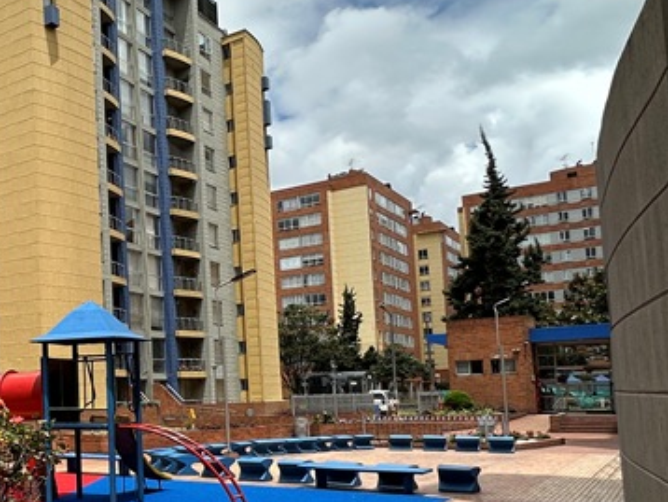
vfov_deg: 35.4
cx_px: -129
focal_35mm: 40
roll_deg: +1.5
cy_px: 360
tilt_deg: +3.9
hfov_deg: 36.4
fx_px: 772
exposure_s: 1/1667
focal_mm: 2.22
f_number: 2.2
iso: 40
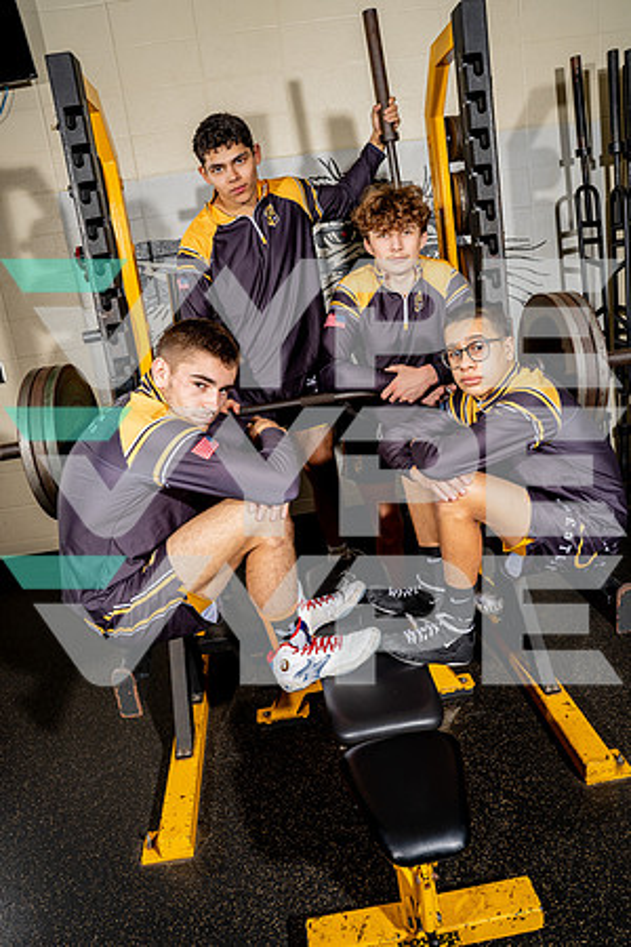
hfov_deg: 49.6
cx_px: 316
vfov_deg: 69.4
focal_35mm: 26
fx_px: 684
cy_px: 474
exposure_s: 1/200
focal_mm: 26
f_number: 8
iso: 100
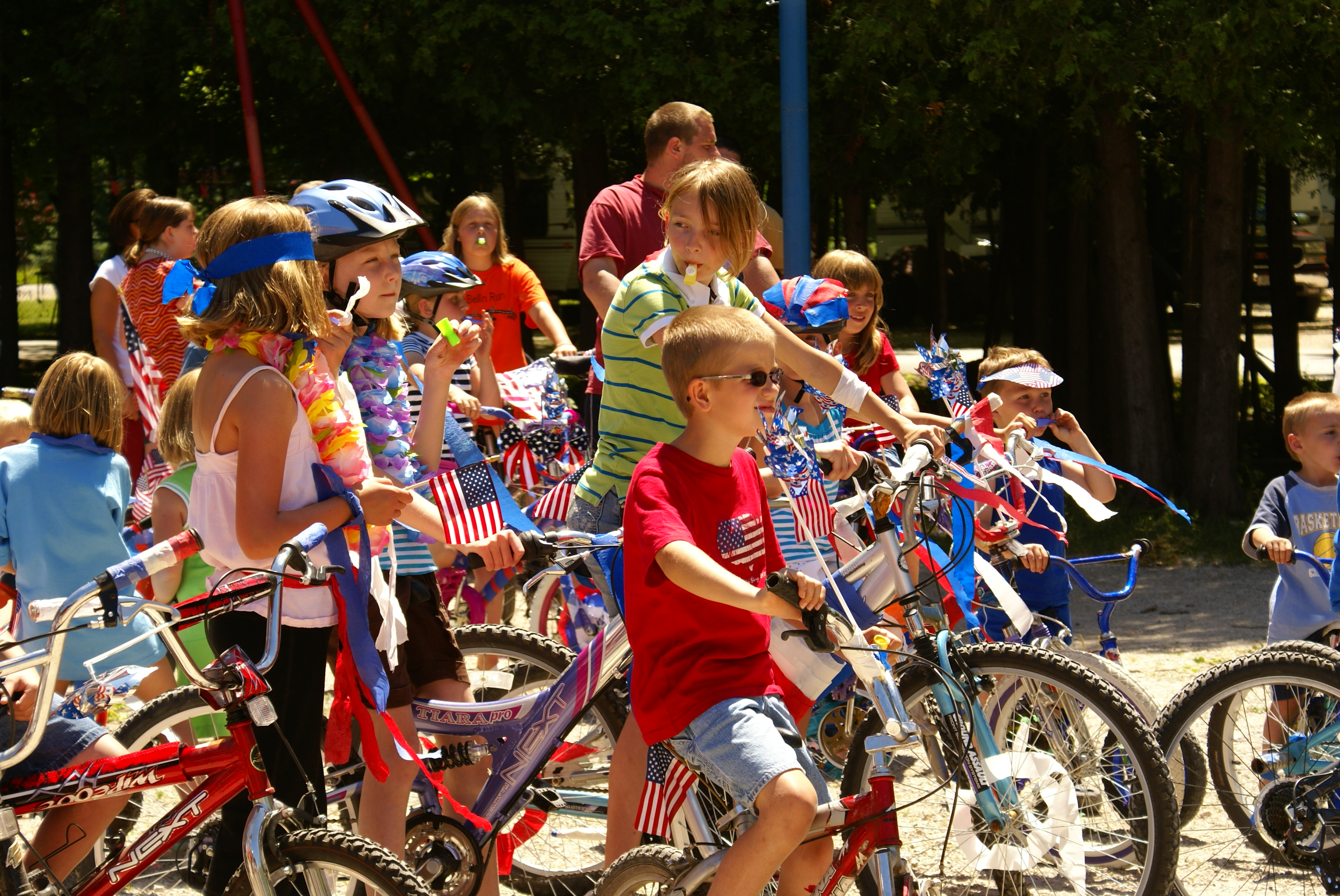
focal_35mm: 105
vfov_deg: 13.1
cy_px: 448
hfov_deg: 19.4
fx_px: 3911
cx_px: 670
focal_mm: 70
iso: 100
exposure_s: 1/160
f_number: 7.1
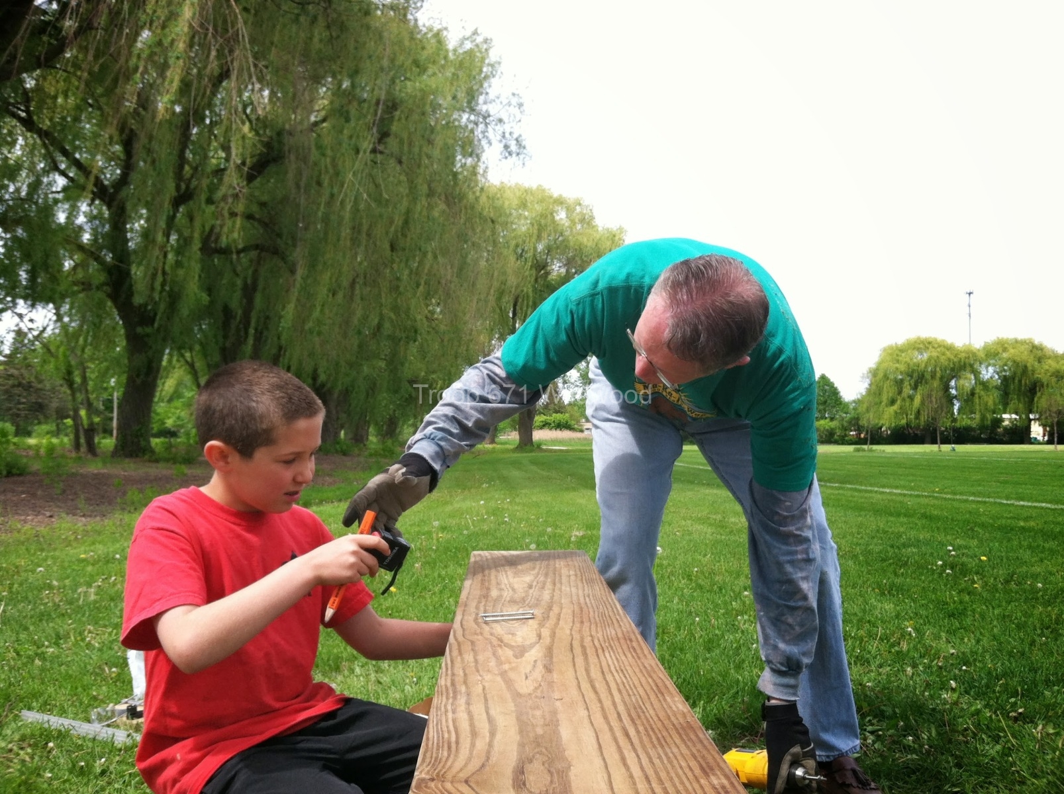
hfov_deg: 52.7
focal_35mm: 35
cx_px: 532
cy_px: 397
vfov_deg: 40.6
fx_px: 1074
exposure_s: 1/600
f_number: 2.8
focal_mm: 3.85
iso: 80
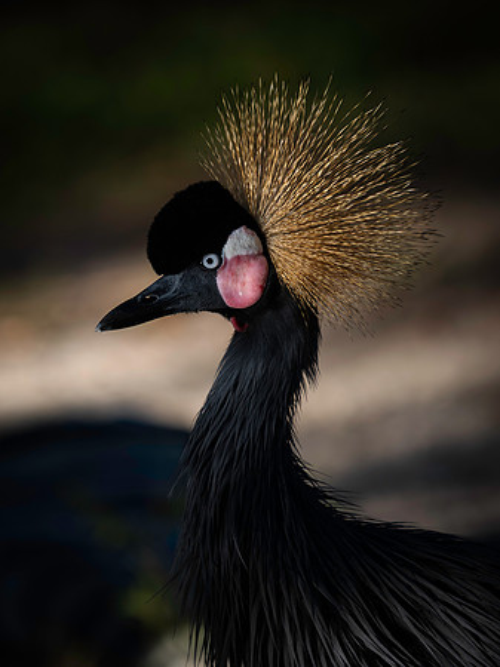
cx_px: 147
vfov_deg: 3.7
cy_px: 334
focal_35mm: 535
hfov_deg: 2.8
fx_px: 10307
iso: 250
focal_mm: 200
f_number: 2.8
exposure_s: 1/2500
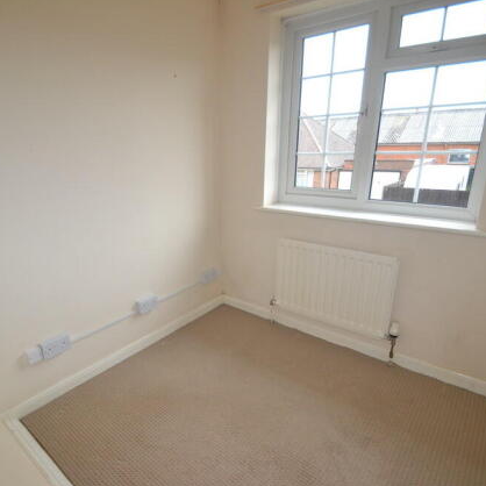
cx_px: 195
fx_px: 318
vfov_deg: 74.8
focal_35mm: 20
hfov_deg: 74.0
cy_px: 249
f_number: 4
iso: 400
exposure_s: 1/60
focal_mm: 10
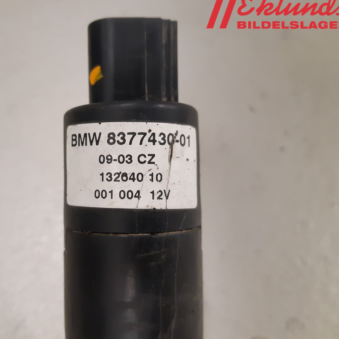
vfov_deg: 51.1
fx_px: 355
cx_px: 112
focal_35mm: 32
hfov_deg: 50.2
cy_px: 167
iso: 250
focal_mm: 3.93
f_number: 1.7
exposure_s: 1/50
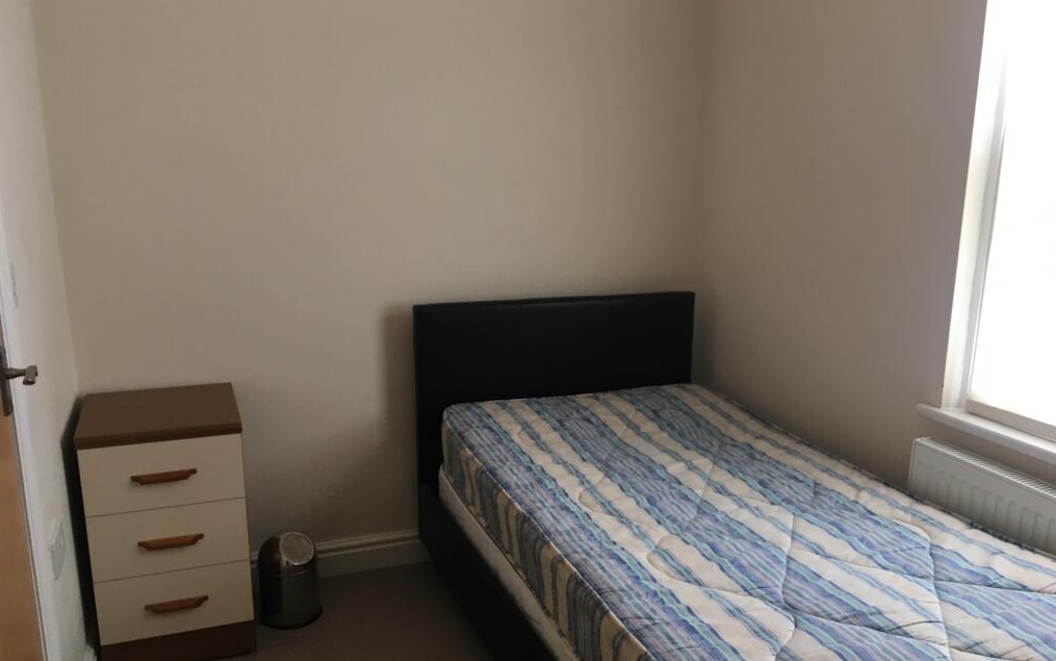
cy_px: 372
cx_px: 527
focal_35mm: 31
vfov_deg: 40.6
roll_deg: -0.1
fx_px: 892
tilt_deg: -15.1
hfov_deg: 61.2
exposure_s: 1/33
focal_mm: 4.15
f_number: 2.2
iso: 50
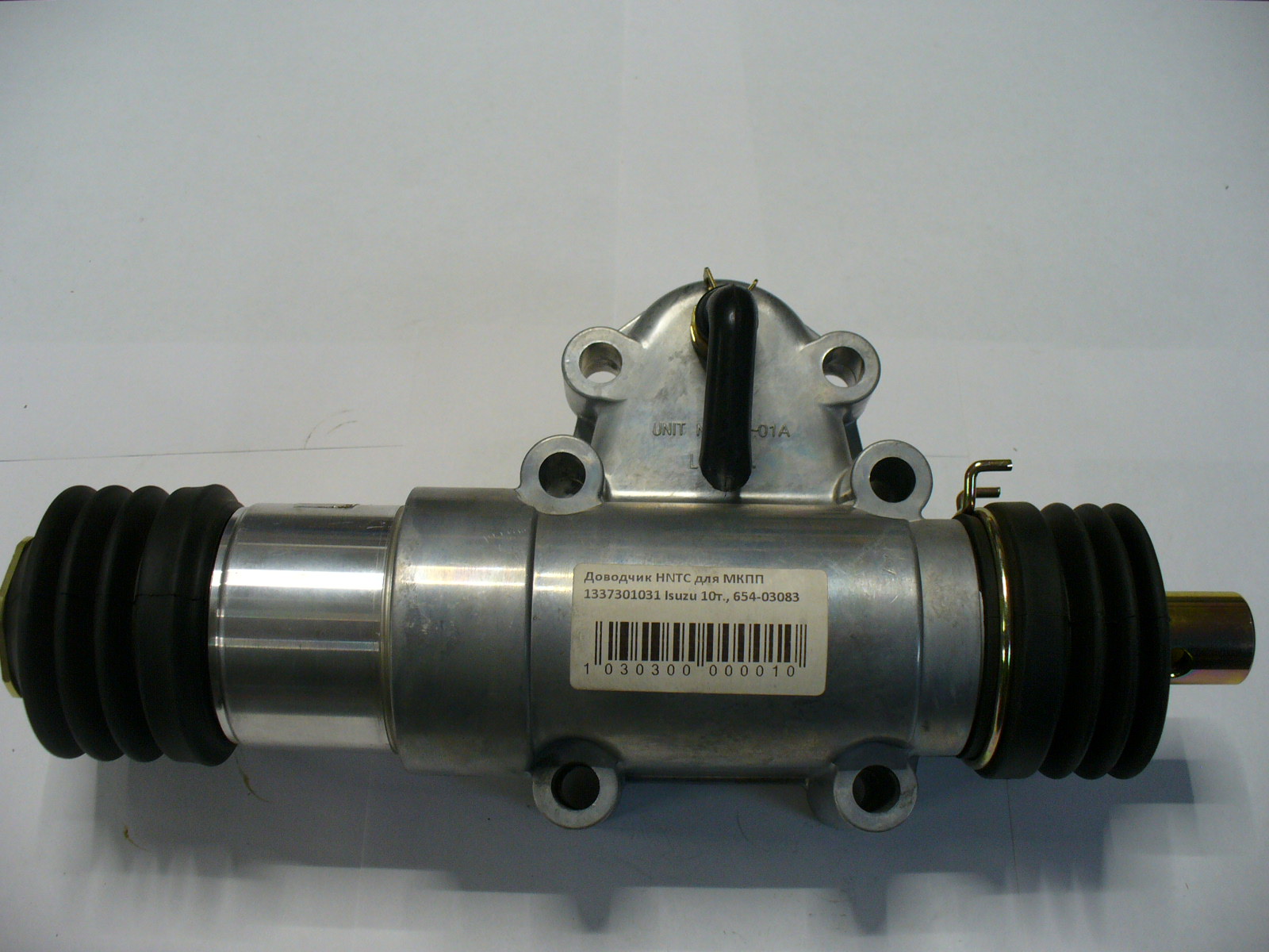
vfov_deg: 38.7
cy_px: 476
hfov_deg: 50.1
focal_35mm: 37
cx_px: 634
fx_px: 1356
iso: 100
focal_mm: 6.1
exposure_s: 1/30
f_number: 2.8
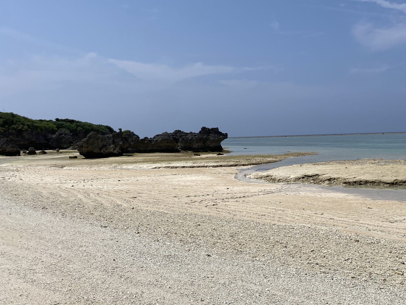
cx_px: 288
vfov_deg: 37.7
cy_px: 145
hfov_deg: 47.7
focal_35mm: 38
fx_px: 446
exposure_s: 1/8850
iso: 32
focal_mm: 4.25
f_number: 1.8
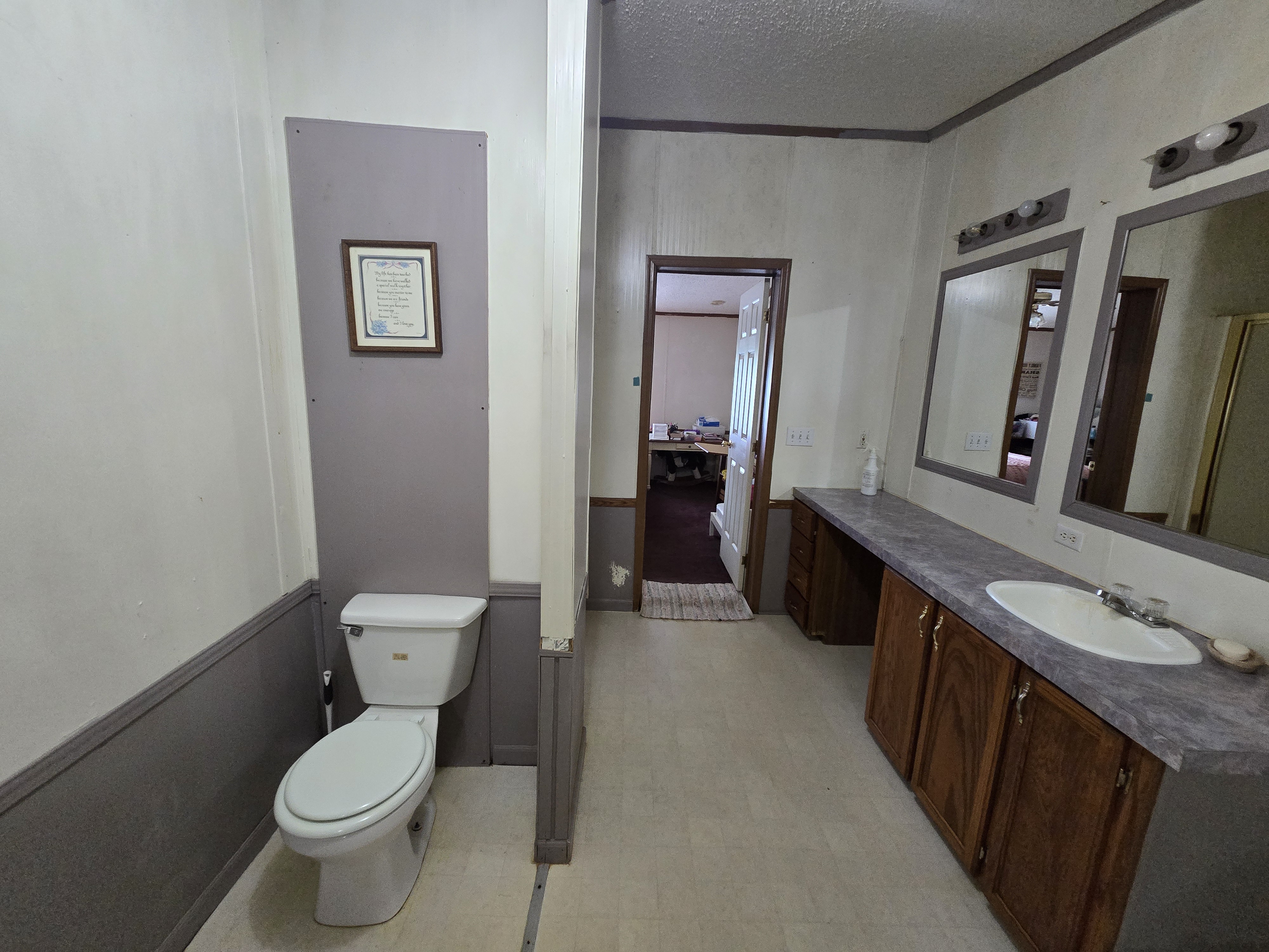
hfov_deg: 106.2
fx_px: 477
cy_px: 476
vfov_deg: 89.9
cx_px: 634
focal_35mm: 13
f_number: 2.2
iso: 640
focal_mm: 2.2
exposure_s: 1/60
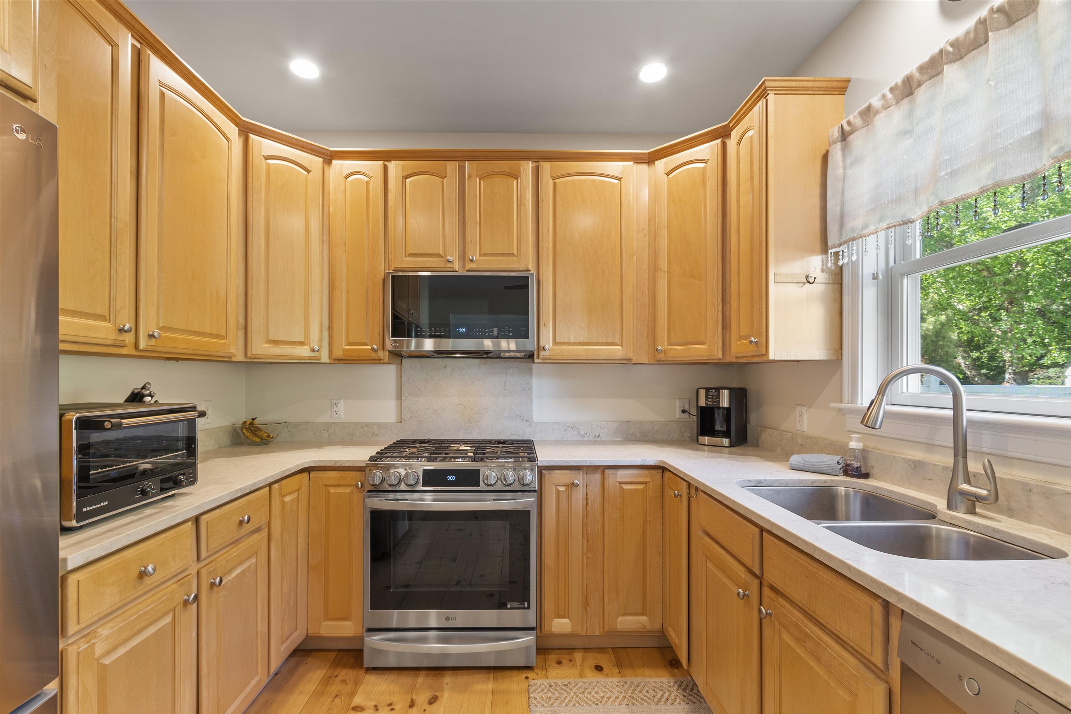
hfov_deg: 100.4
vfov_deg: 77.3
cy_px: 357
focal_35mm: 15
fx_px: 446
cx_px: 536
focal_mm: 10
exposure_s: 1.3
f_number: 8
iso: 320
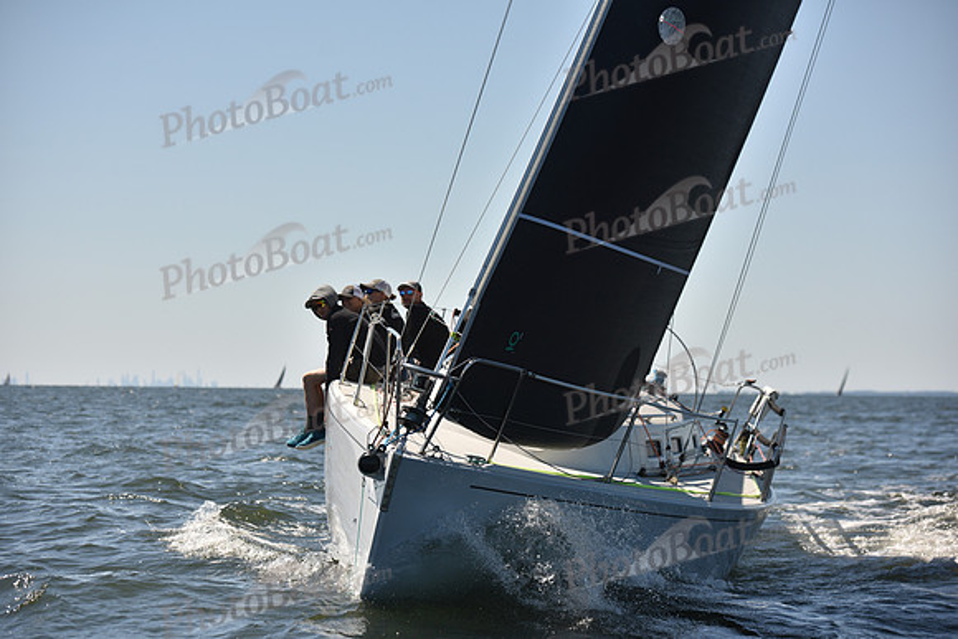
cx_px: 479
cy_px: 320
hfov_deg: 20.4
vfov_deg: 13.7
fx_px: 2662
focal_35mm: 100
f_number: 4.5
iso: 250
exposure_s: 1/1600
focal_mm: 100
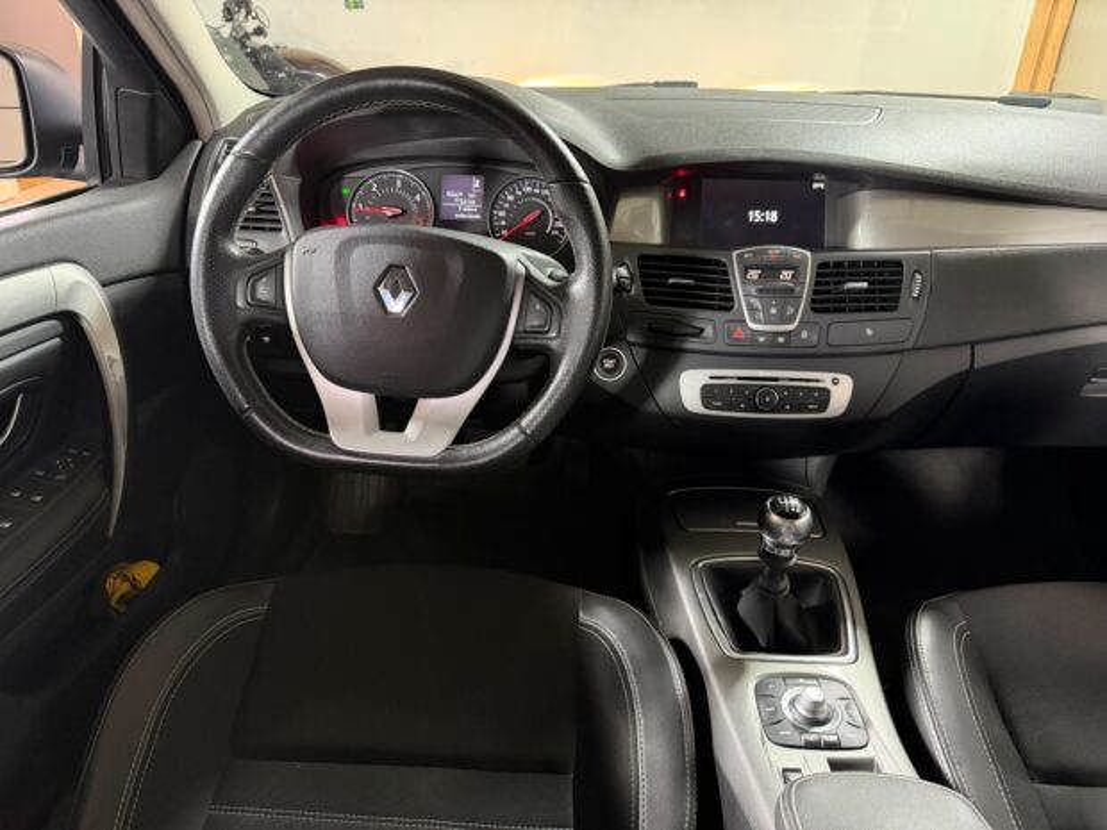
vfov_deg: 56.8
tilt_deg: -28.0
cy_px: 415
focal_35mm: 24
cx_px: 554
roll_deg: -1.8
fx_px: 768
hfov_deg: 71.6
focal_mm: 6.76
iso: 800
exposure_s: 1/33
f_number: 1.78
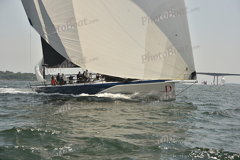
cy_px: 80
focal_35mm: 70
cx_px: 120
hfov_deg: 28.8
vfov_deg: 19.5
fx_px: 467
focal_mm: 70
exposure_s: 1/640
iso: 250
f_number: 8
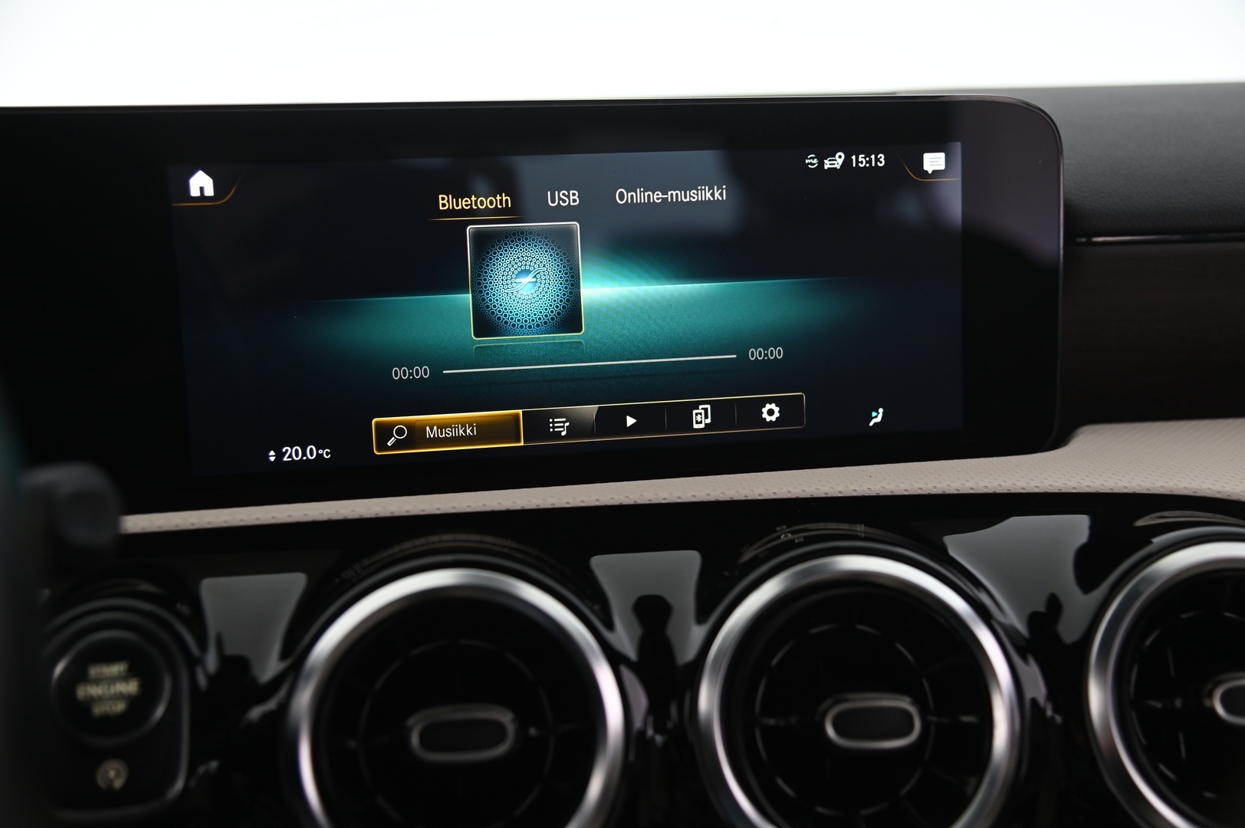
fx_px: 1520
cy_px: 414
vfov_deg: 30.5
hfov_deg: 44.5
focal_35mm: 44
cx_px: 622
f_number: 4
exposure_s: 1/25
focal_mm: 44
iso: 1250
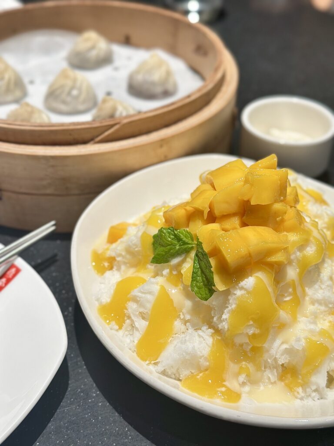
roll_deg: -1.5
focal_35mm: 48
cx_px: 167
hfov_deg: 30.3
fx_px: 618
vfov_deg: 39.7
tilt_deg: -37.5
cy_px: 223
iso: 160
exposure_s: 1/60
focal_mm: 6.86
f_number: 1.78
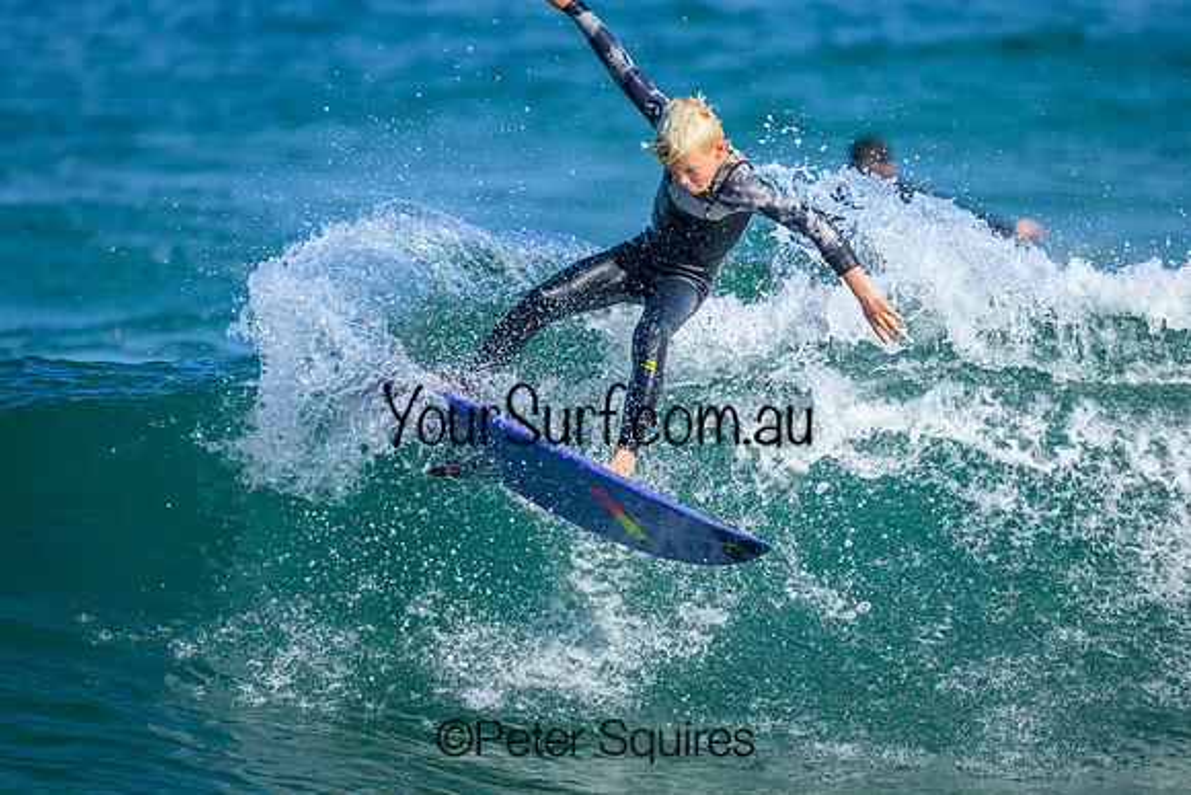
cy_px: 398
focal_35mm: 800
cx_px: 596
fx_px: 26472
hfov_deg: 2.6
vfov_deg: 1.7
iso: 500
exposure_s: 1/2000
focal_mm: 800
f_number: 6.3
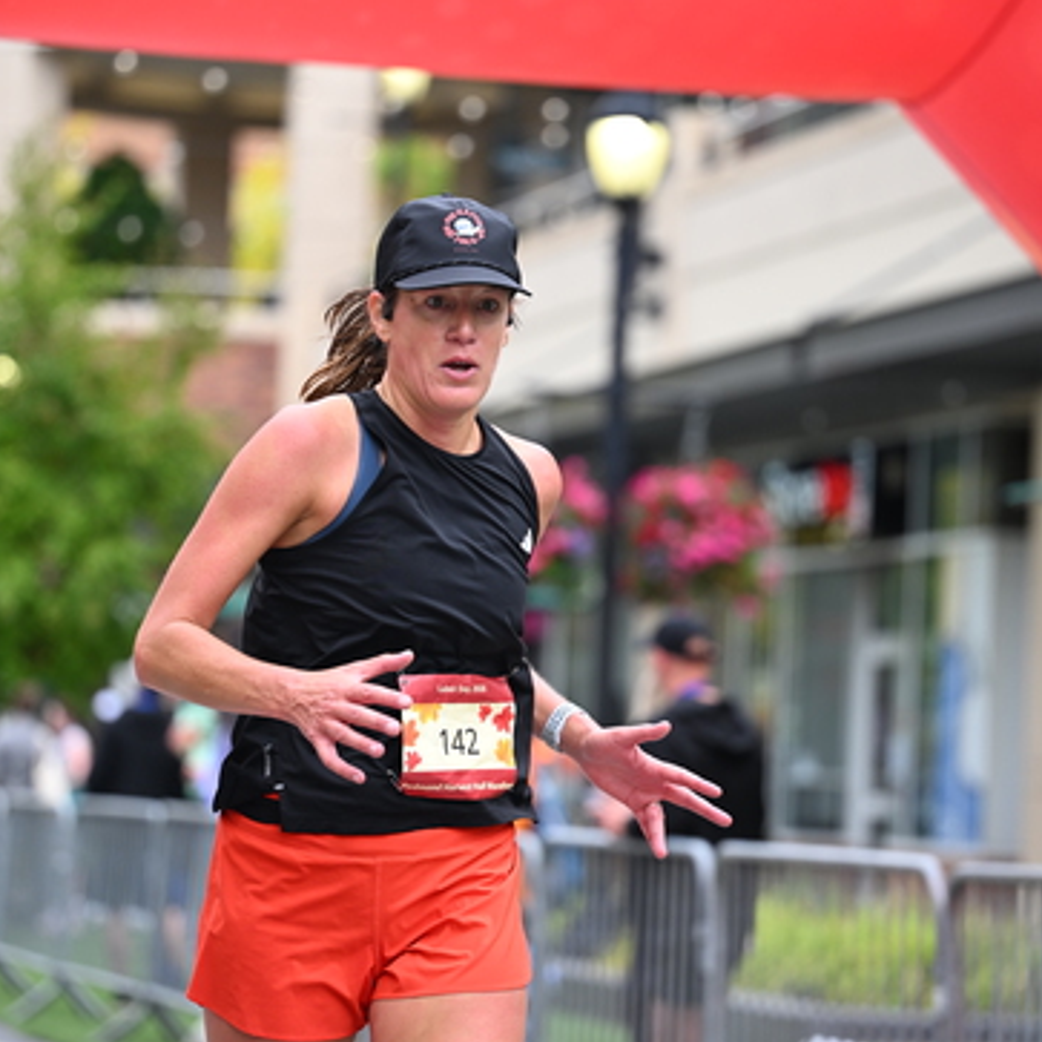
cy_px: 531
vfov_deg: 11.8
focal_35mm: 148
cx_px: 518
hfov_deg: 11.8
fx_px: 5040
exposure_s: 1/1600
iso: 640
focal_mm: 115
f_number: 2.8
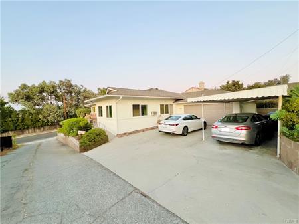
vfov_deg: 89.9
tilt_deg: -1.1
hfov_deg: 106.2
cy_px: 112
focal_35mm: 13
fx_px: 112
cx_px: 150
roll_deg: +1.6
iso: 160
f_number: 1.8
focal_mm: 1.57
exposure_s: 1/60
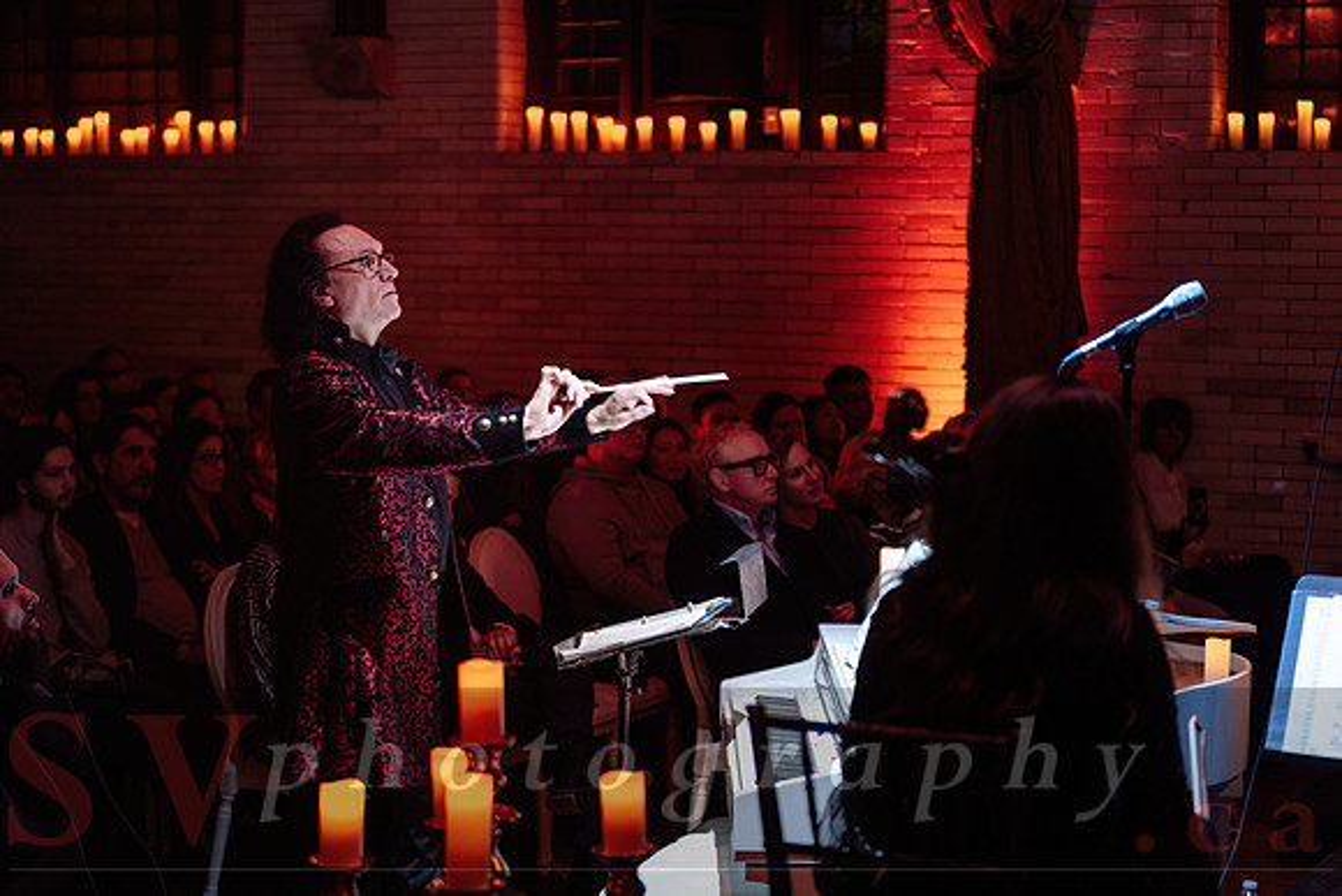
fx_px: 2610
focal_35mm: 70
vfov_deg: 19.5
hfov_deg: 28.8
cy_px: 448
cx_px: 671
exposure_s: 1/80
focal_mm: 70
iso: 1600
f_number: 2.8
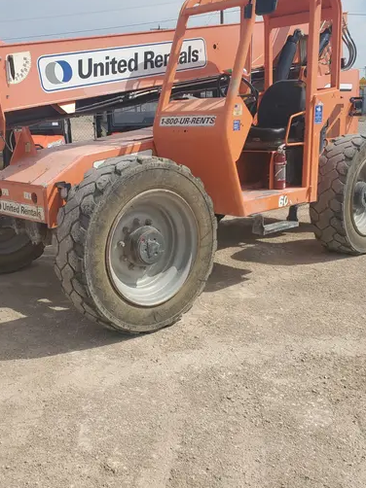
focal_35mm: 38
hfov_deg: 37.6
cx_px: 149
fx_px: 536
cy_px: 249
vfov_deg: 49.0
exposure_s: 1/1989
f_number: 2.4
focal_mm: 4.3
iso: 50
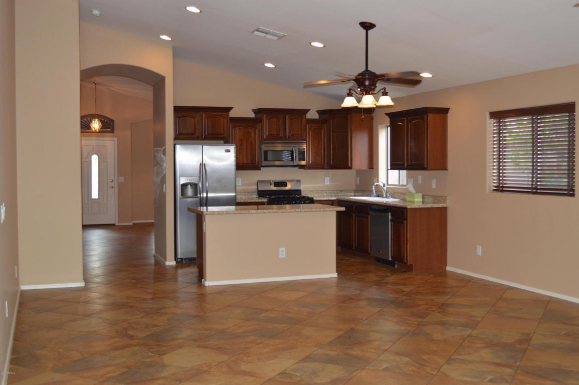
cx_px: 290
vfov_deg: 31.8
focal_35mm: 42
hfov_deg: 46.4
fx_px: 675
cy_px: 192
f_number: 4.5
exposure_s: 1/60
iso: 400
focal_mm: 28
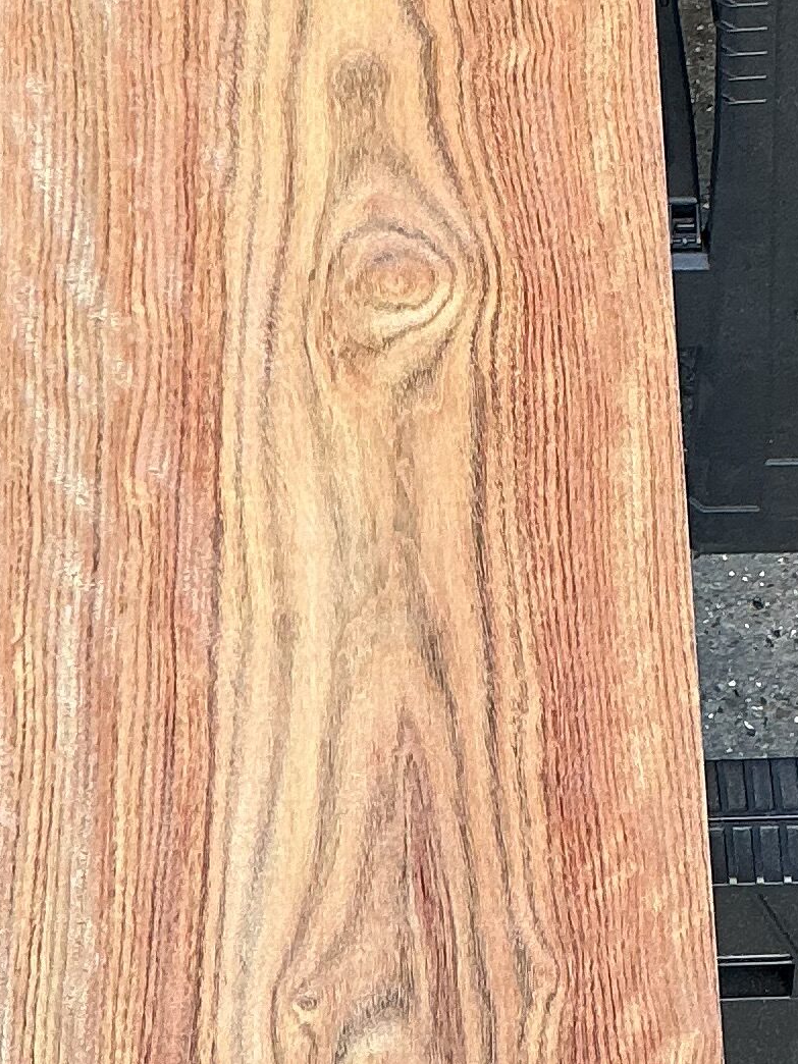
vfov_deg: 17.5
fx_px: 3443
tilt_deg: -60.1
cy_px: 341
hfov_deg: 13.2
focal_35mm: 112
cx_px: 348
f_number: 1.8
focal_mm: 3
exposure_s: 1/120
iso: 50
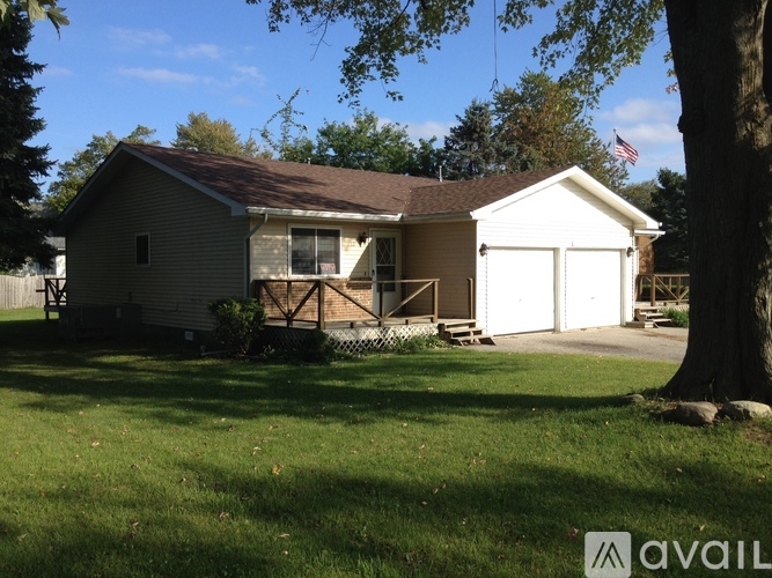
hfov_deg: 52.6
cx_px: 386
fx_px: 780
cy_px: 289
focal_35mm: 35
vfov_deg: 40.7
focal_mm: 4.28
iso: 50
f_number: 2.4
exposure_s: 1/1151
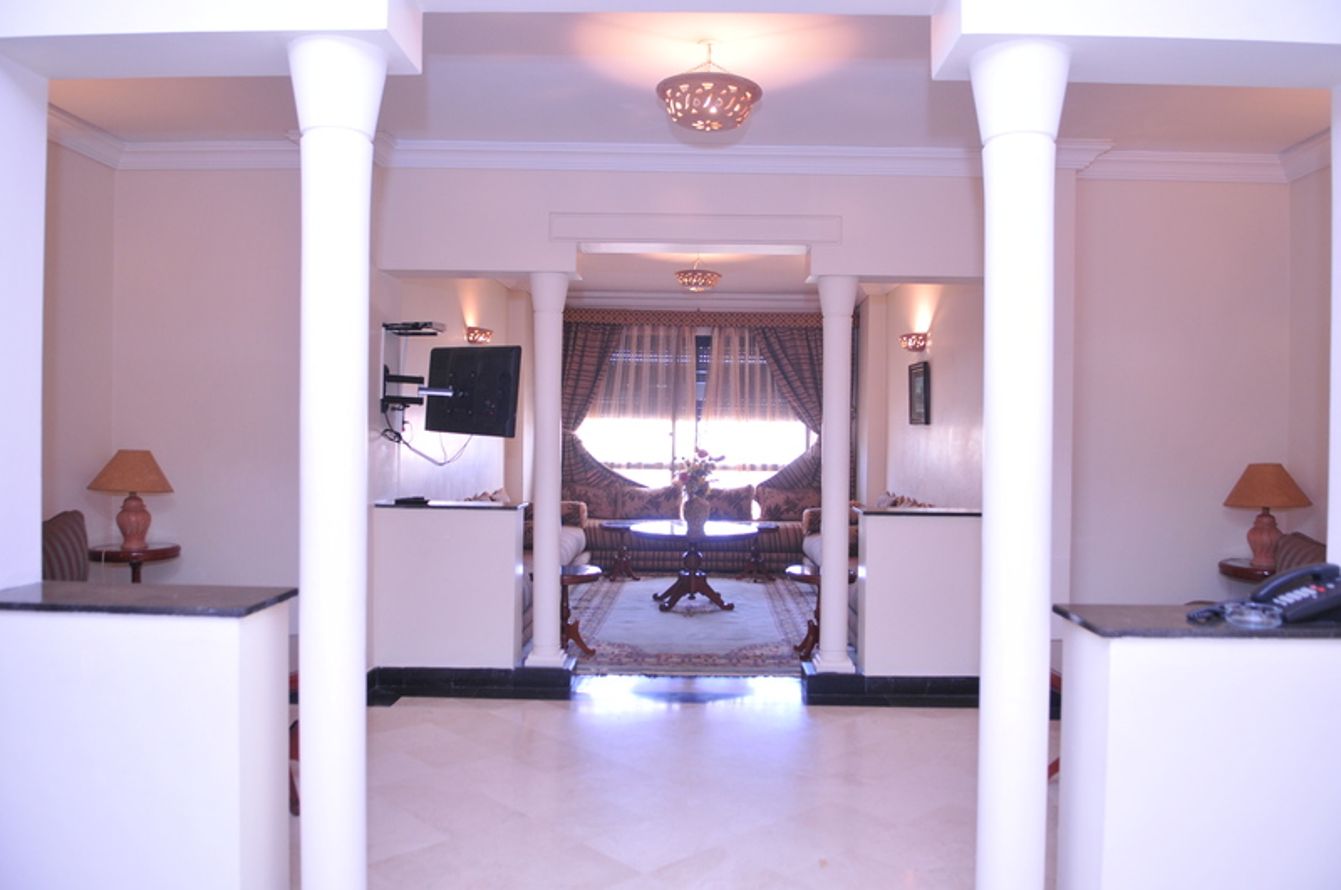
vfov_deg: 23.7
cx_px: 670
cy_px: 445
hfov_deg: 35.1
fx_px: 2120
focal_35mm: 57
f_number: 3.2
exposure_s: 1/60
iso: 500
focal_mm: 38
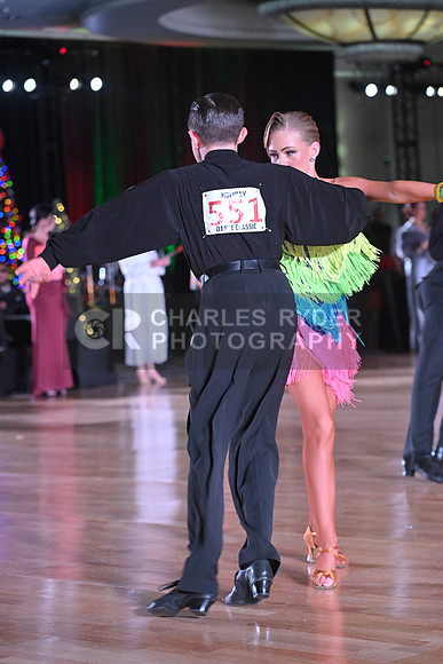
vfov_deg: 20.0
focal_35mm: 102
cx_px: 222
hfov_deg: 13.4
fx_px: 1881
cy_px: 332
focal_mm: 102
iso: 5000
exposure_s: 1/400
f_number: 5
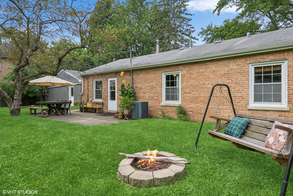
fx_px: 171
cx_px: 146
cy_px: 98
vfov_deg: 59.5
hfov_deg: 81.2
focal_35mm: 21
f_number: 9.5
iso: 200
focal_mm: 21
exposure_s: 1/250
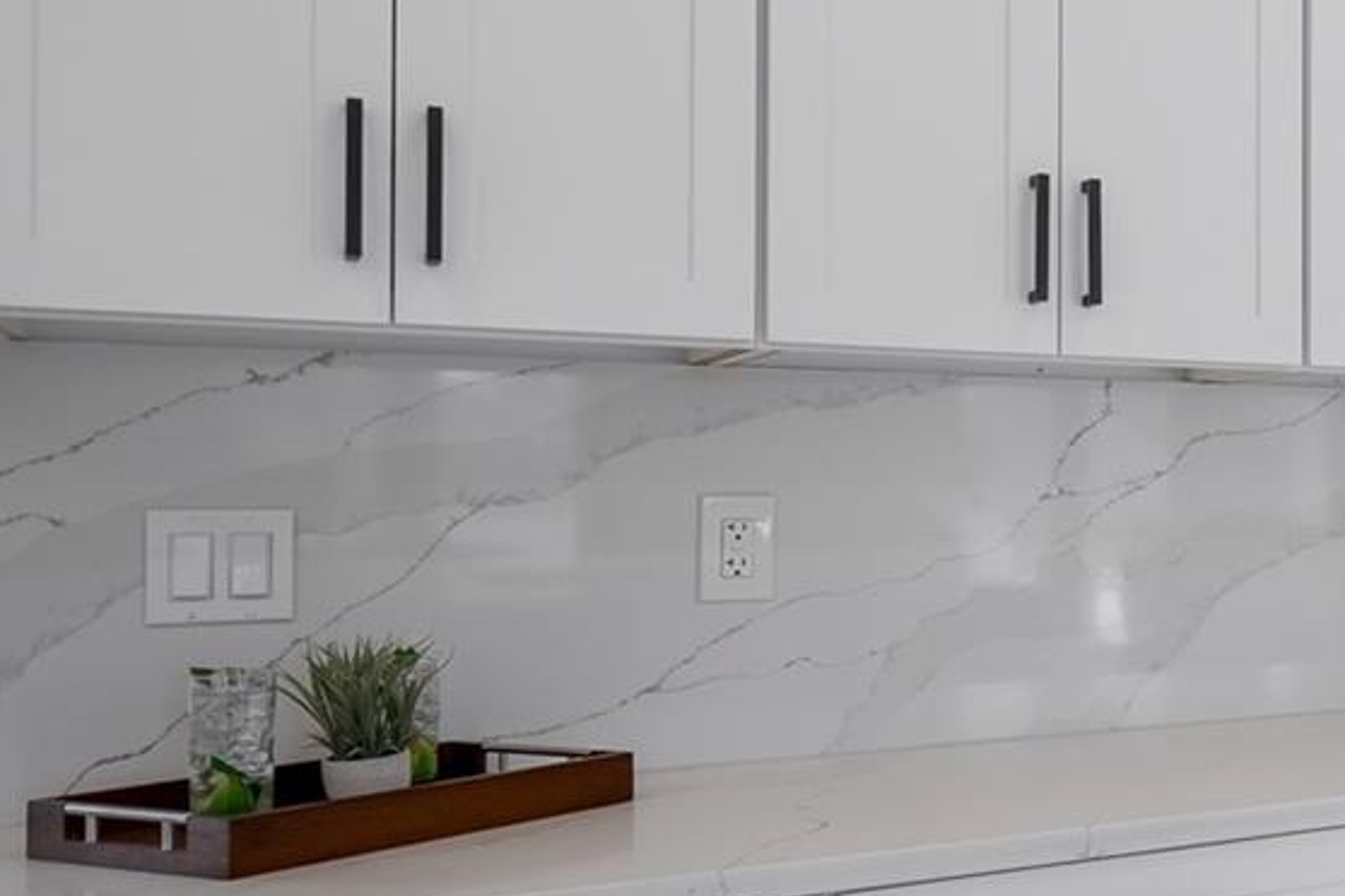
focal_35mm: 43
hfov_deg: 35.4
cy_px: 535
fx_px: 1606
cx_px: 1629
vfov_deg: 31.1
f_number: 4
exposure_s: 1/60
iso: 640
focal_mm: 15
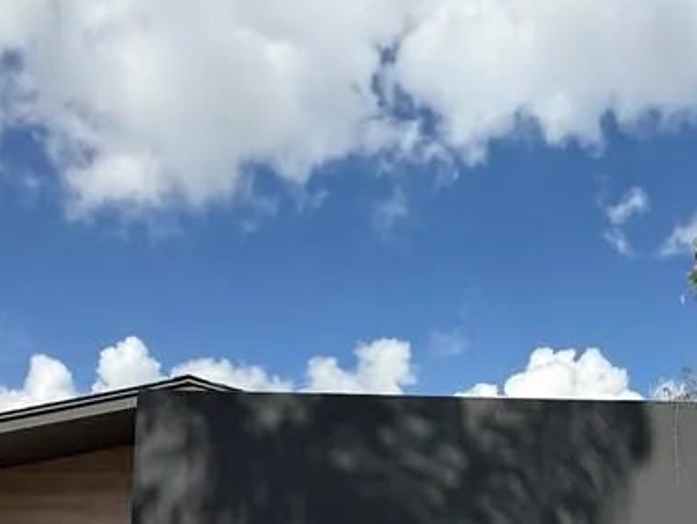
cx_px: 434
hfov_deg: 48.5
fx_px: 765
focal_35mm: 38
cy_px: 589
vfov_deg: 32.7
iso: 64
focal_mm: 2.22
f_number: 2.2
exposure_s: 1/1961
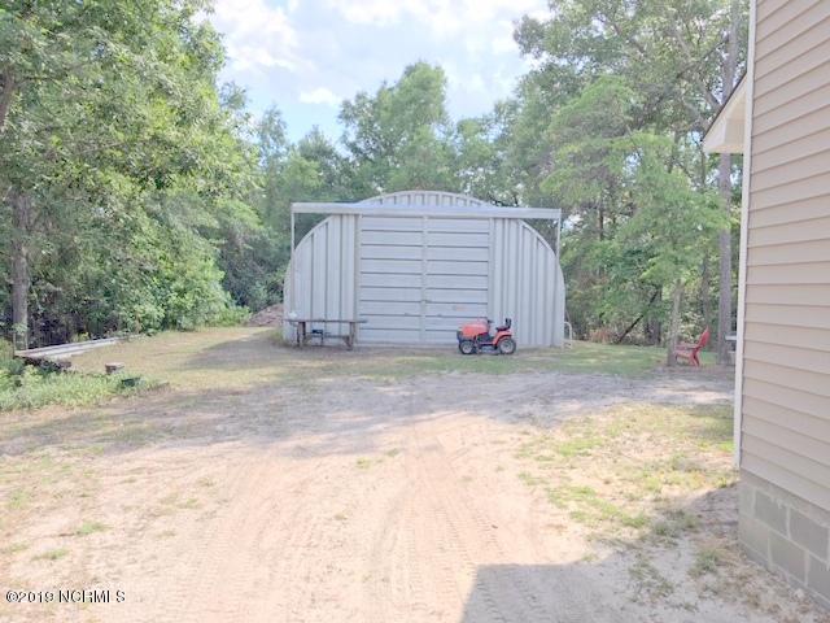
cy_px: 312
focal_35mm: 29
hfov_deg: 61.7
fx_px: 695
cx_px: 415
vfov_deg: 48.2
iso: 25
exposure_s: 1/635
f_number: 2.2
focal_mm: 4.15
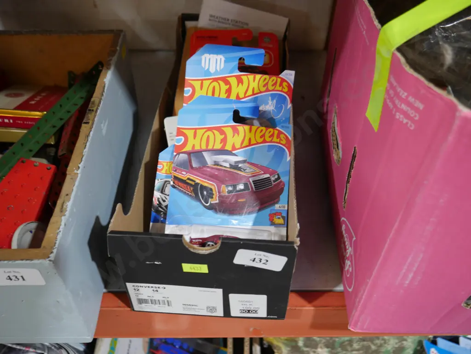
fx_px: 436
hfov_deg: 56.8
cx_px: 236
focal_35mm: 32
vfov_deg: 44.2
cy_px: 177
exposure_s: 1/60
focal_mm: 16
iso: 500
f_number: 3.6
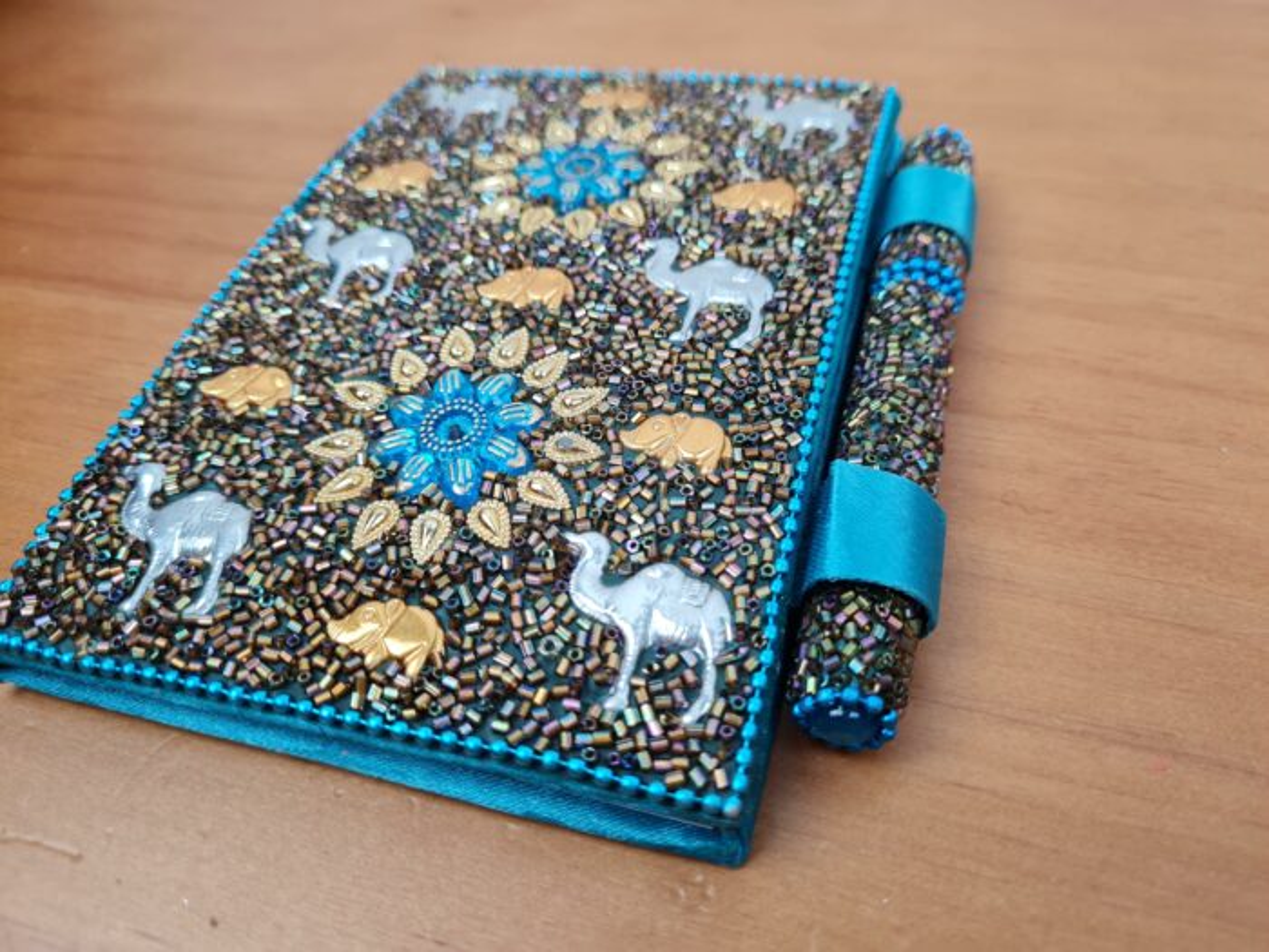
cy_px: 476
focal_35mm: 26
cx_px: 634
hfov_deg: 67.3
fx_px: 953
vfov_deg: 53.1
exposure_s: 1/120
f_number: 1.8
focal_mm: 5.4
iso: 64
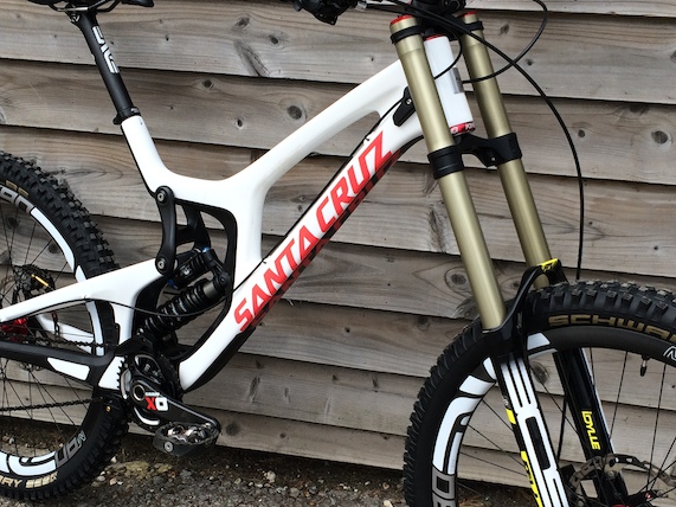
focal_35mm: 52
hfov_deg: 36.8
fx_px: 1015
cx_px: 337
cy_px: 344
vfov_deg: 27.8
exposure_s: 1/456
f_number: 2.2
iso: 32
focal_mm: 4.15
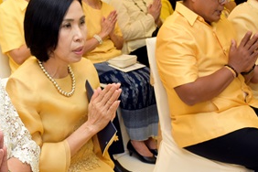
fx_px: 545
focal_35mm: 76
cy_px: 88
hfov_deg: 26.2
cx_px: 53
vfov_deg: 17.9
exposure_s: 1/125
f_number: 5.6
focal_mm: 26
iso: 2000
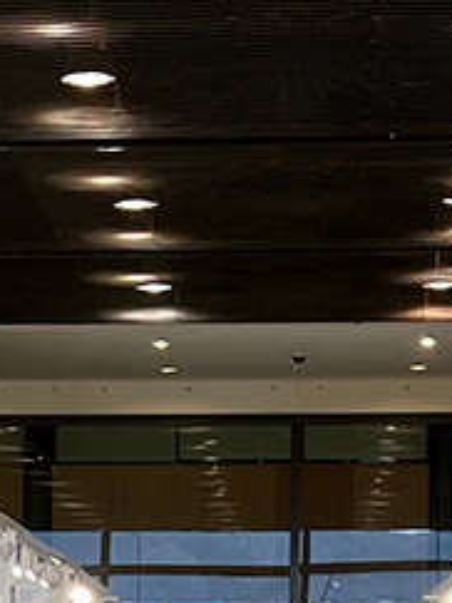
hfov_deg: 13.8
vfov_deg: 17.9
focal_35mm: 107
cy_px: 613
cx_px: 261
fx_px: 1865
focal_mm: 5.7
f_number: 1.5
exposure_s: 1/156
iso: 40
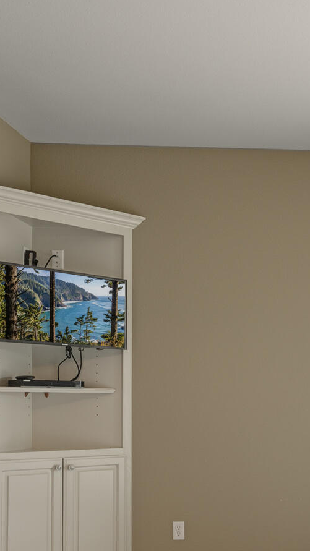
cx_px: 393
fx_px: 687
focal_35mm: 47
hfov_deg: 22.9
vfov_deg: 42.4
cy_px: 413
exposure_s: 1/320
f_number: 8
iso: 160
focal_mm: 16
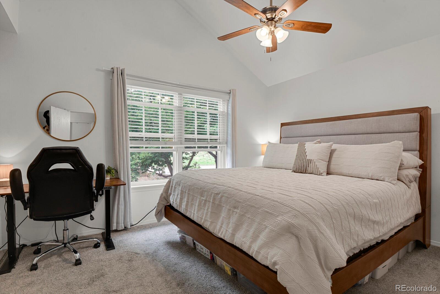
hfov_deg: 93.3
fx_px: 208
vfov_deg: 70.4
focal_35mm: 17
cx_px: 220
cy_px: 147
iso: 250
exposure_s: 1.3
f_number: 8
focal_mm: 17
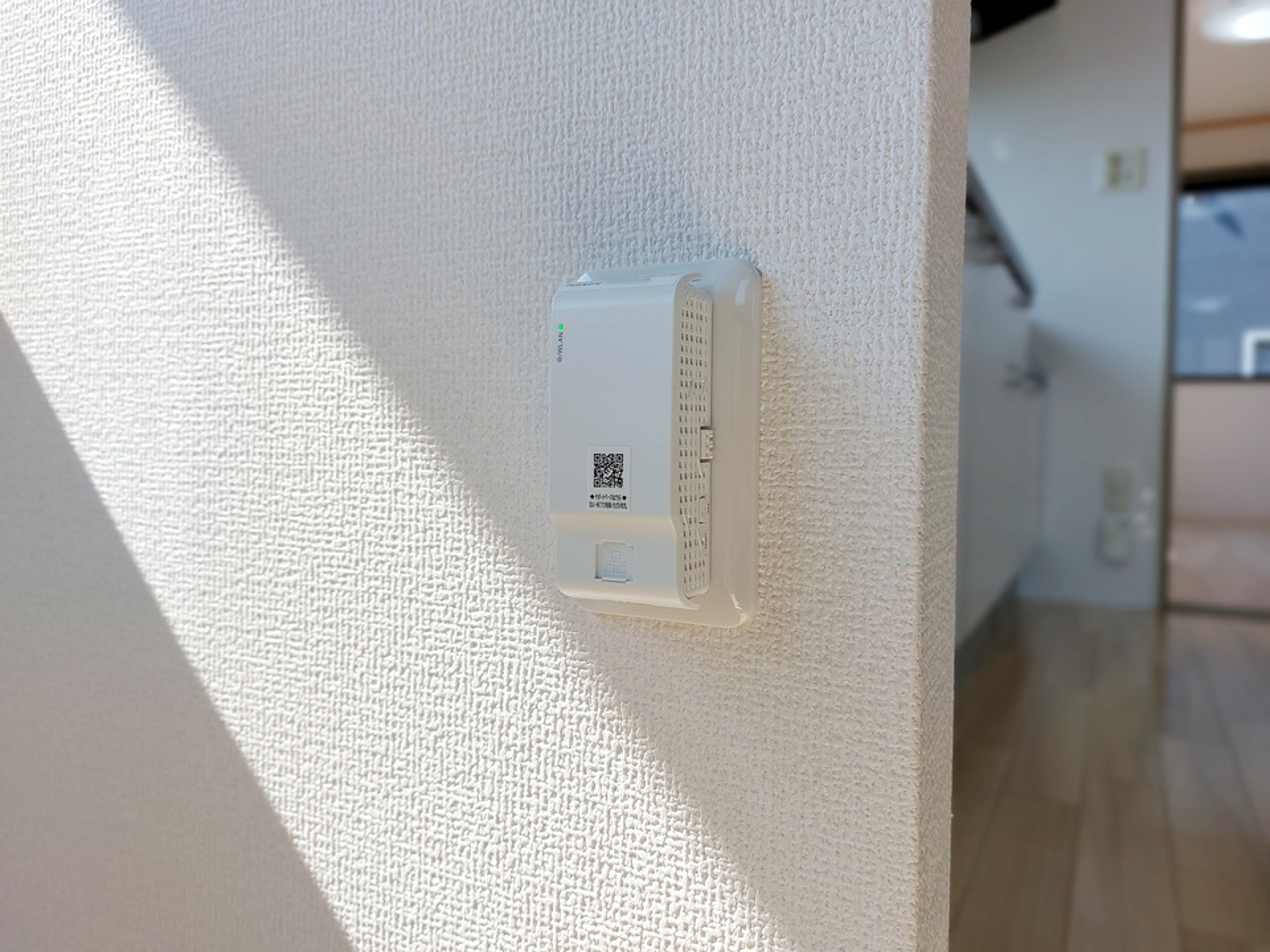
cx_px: 635
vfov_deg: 56.8
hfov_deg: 71.6
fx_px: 881
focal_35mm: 24
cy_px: 476
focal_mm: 5.23
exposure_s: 1/233
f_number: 1.8
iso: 25
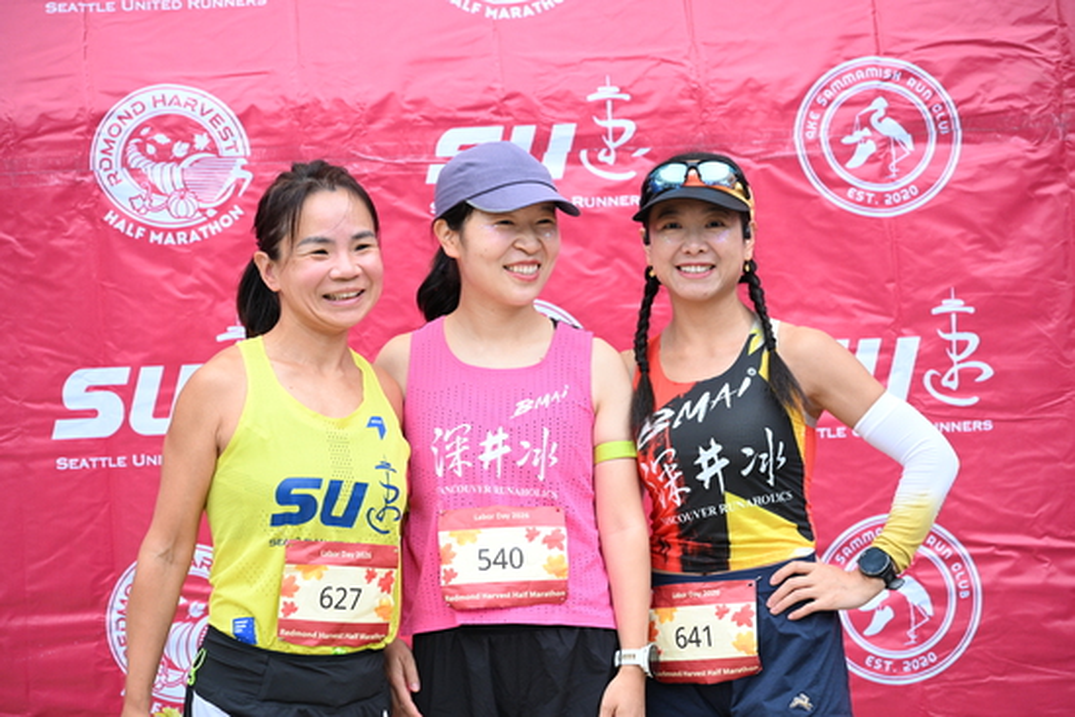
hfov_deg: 21.0
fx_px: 2897
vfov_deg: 14.1
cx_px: 538
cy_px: 358
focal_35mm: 97
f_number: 4
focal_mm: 97
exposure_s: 1/320
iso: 2000
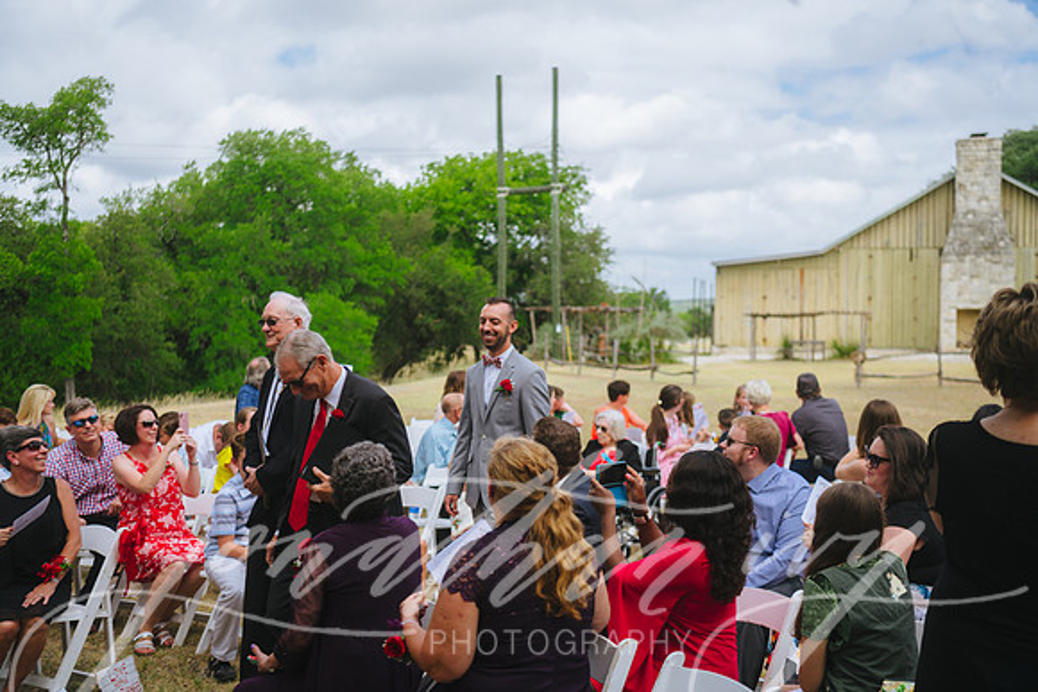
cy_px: 346
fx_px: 1384
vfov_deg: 28.1
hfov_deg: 41.1
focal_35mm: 48
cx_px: 519
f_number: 2.8
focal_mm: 48
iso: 31
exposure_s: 1/500
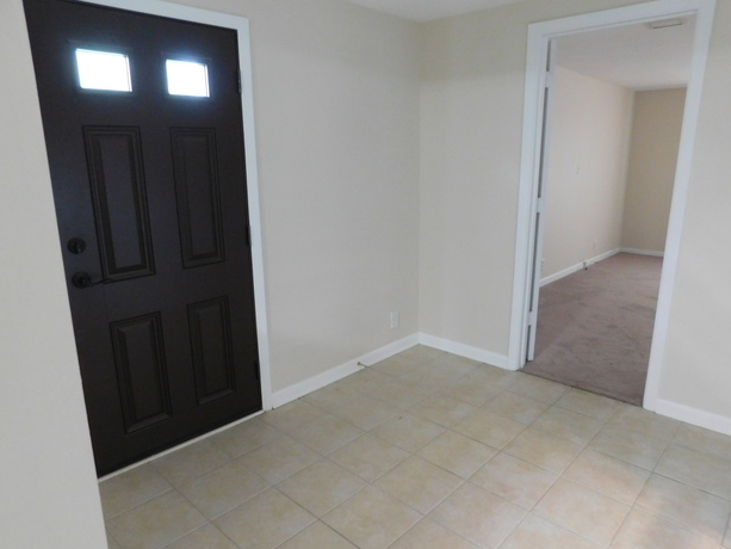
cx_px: 370
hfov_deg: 71.6
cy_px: 277
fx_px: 507
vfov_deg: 56.8
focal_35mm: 24
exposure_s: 1/8
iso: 400
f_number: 3
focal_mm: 4
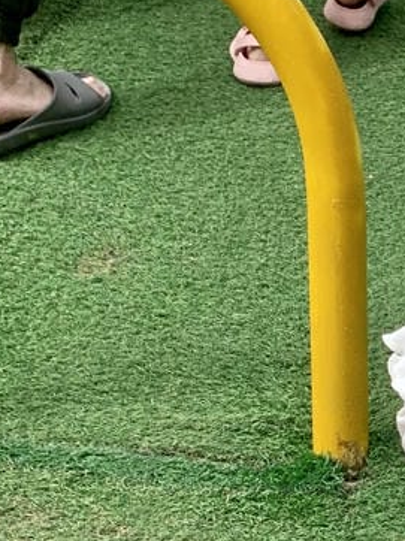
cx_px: 761
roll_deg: -4.8
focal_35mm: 115
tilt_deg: -17.7
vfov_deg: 16.6
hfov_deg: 11.8
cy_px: 590
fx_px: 1796
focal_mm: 4.25
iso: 25
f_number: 1.8
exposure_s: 1/1088
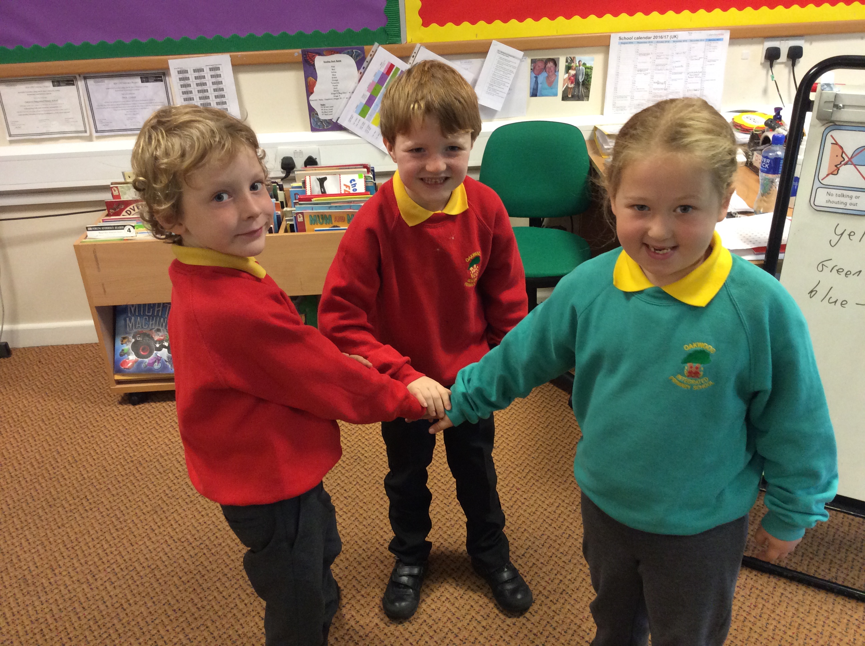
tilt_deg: -27.4
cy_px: 323
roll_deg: +3.3
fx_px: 798
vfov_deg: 44.1
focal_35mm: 32
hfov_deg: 56.9
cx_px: 432
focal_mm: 3.3
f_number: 2.4
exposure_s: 1/25
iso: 125
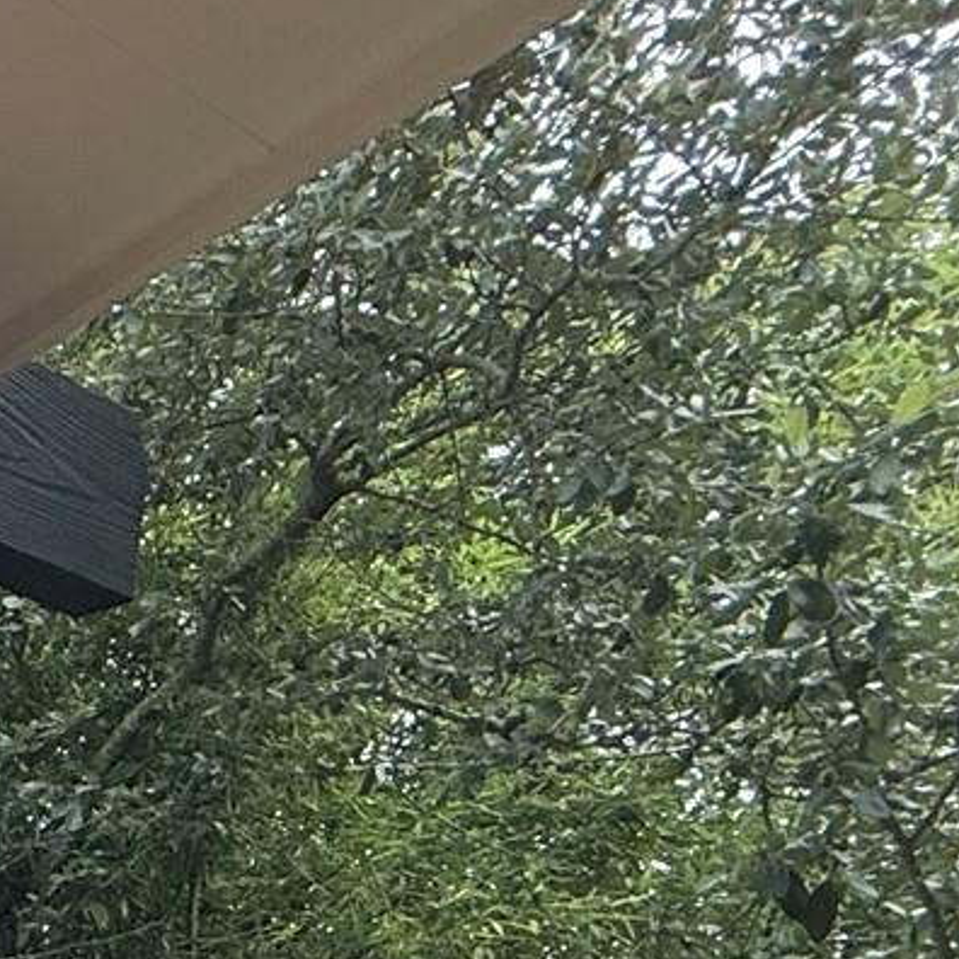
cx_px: -1073
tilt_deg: -3.1
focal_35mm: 64
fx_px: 2006
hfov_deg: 17.2
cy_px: 1569
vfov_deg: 21.1
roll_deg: -3.5
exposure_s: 1/1189
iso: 64
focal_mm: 2.22
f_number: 2.2
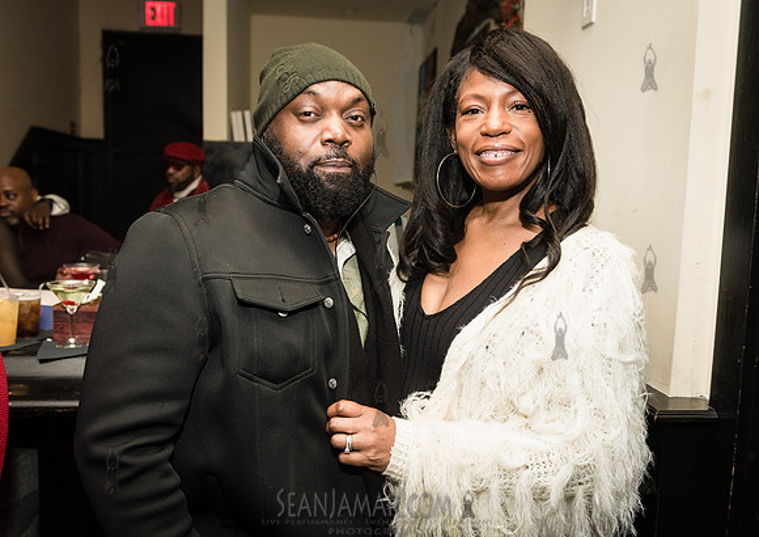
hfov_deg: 57.5
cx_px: 373
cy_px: 268
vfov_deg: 42.4
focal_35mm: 32
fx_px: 692
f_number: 4.5
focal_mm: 31
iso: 2000
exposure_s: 1/250
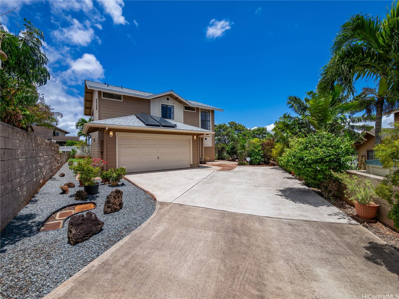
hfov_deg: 102.1
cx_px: 200
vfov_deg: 85.7
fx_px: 161
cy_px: 150
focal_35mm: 14
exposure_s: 1/8000
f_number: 4
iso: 160
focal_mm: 7
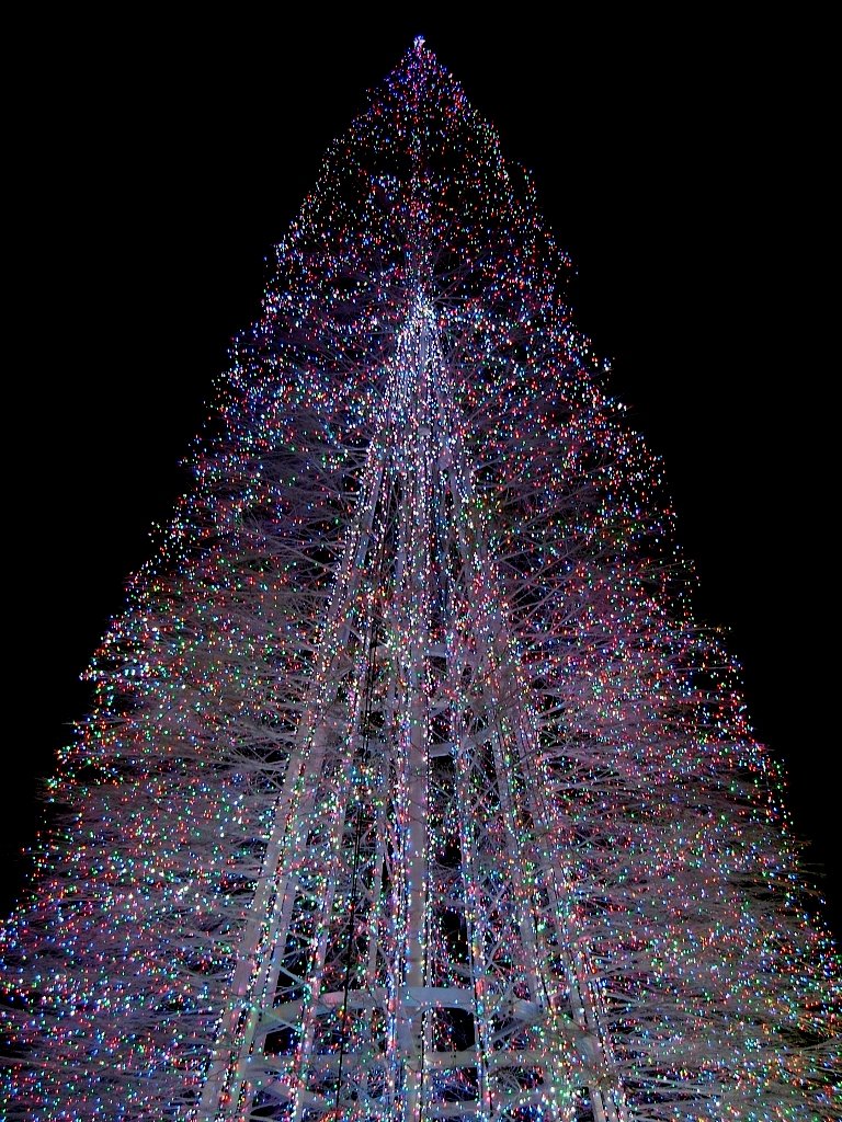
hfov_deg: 37.7
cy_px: 561
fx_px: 1232
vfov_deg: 49.0
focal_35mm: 38
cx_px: 421
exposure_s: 1/6
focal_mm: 7.9
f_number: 2.8
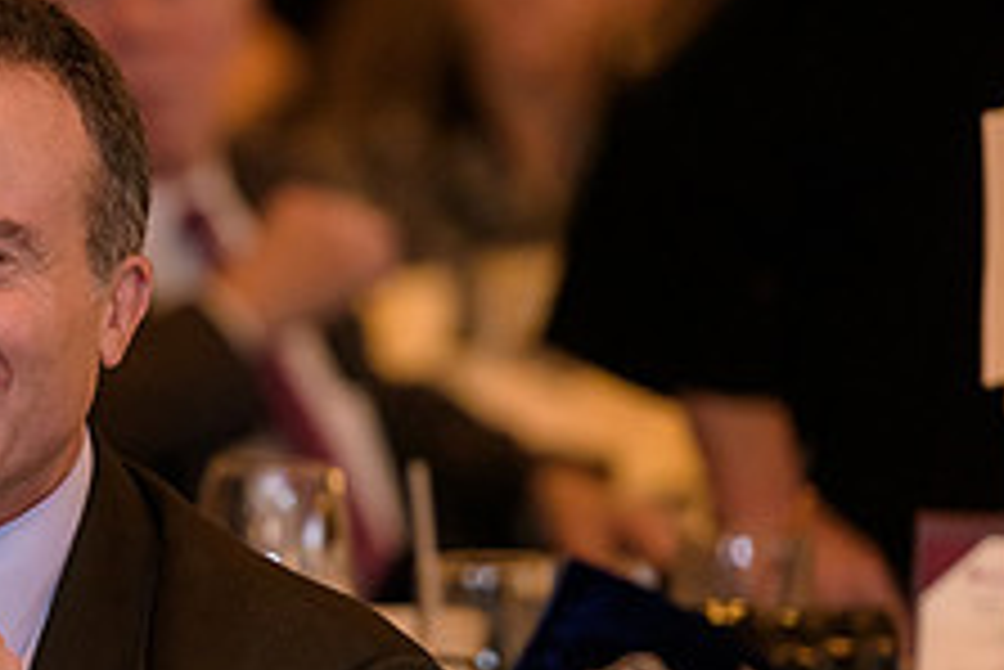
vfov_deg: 2.8
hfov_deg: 4.2
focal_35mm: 494
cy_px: 438
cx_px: -50
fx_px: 13786
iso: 1600
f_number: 3.2
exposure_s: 1/125
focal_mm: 190
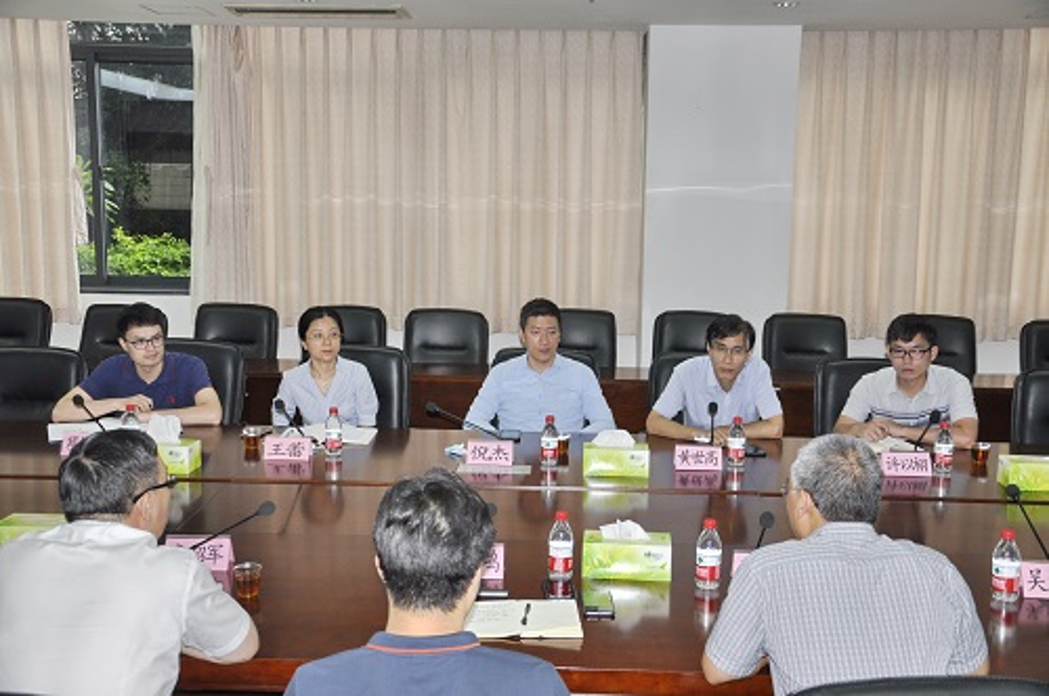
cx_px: 524
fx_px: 1222
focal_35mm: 42
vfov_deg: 31.8
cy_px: 348
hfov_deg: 46.5
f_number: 4
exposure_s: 1/60
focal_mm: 28
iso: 320
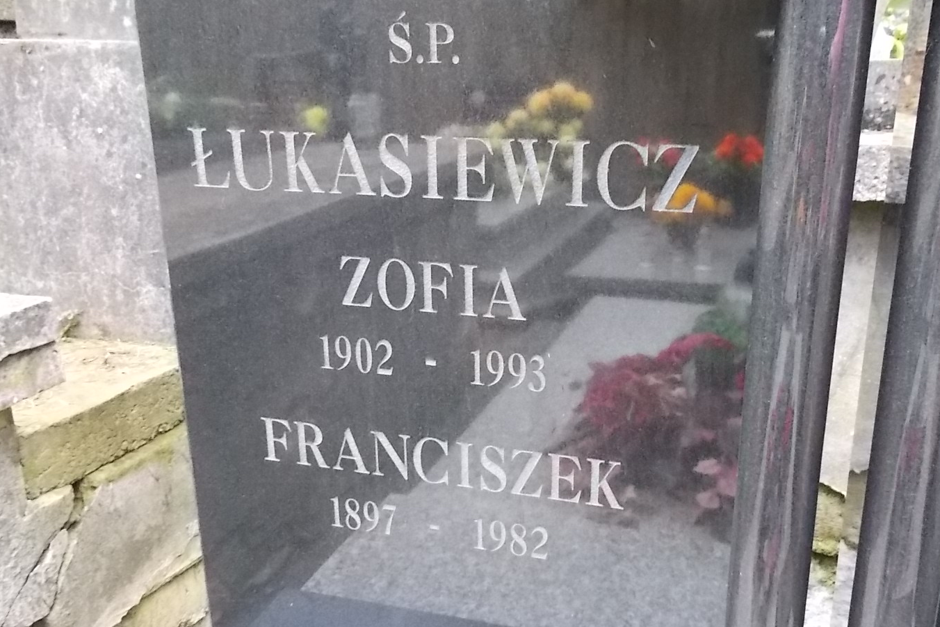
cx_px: 538
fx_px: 835
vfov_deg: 41.1
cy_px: 325
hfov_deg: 58.5
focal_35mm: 32
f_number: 3.2
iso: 400
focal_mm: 4.6
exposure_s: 1/80
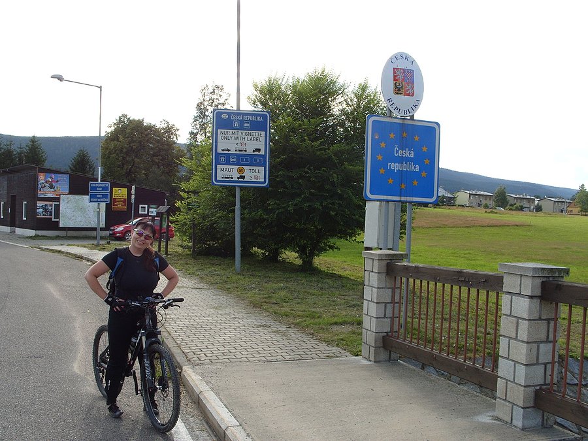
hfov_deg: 52.6
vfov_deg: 40.7
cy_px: 220
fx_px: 595
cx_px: 294
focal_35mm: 35
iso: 80
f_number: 5.3
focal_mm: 7.8
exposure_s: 1/250
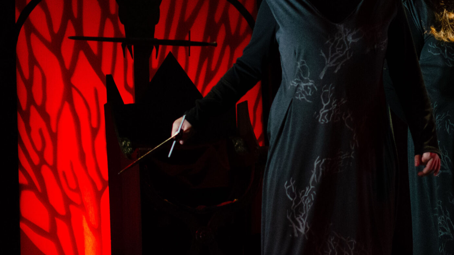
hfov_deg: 14.8
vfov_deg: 8.4
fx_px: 1733
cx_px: 385
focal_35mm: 144
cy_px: -18
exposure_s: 1/160
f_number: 2.2
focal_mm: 50
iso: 2000
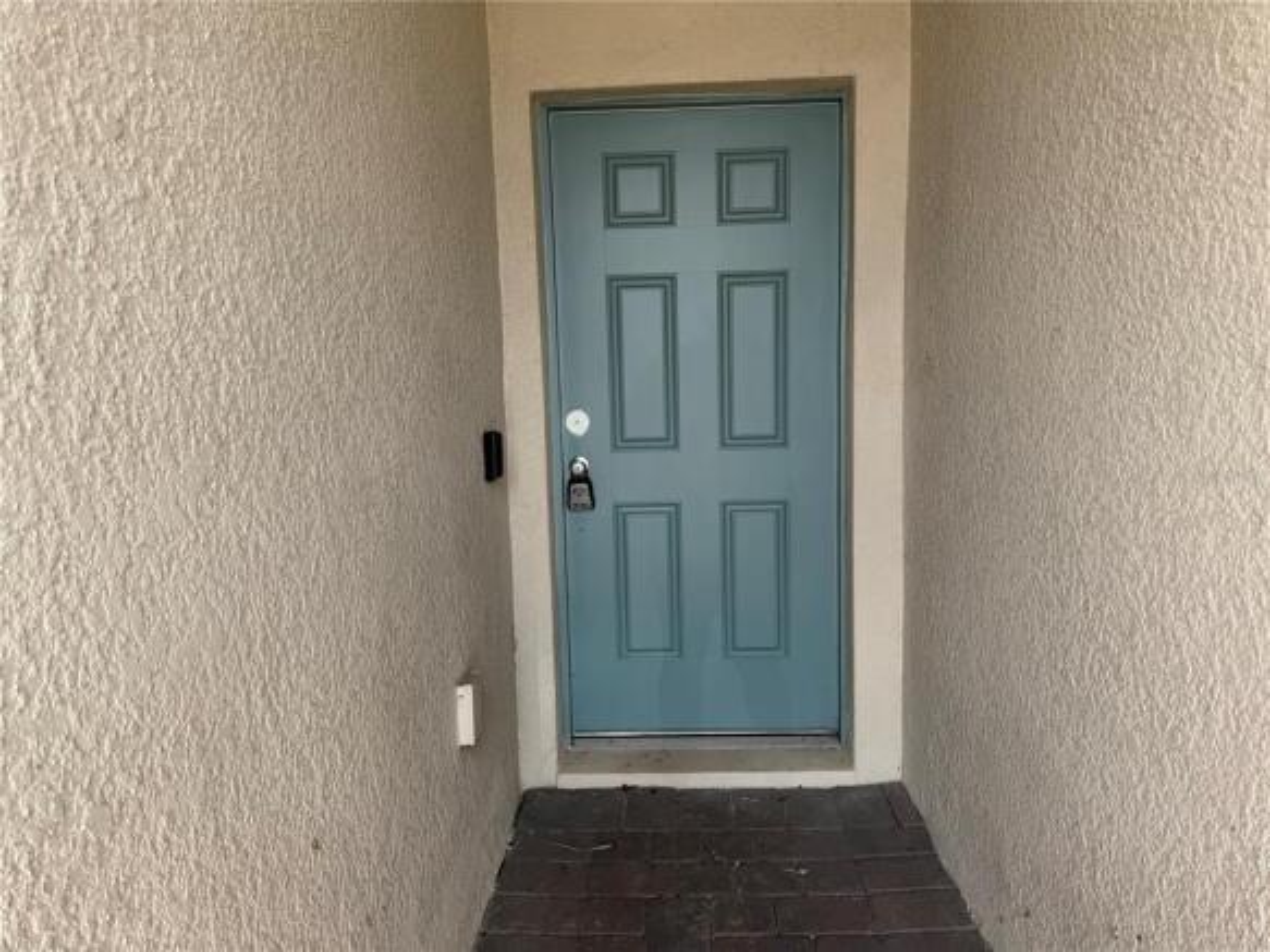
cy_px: 476
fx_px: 880
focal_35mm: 24
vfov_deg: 56.8
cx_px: 635
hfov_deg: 71.6
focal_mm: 6.76
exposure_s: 1/735
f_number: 1.78
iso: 100
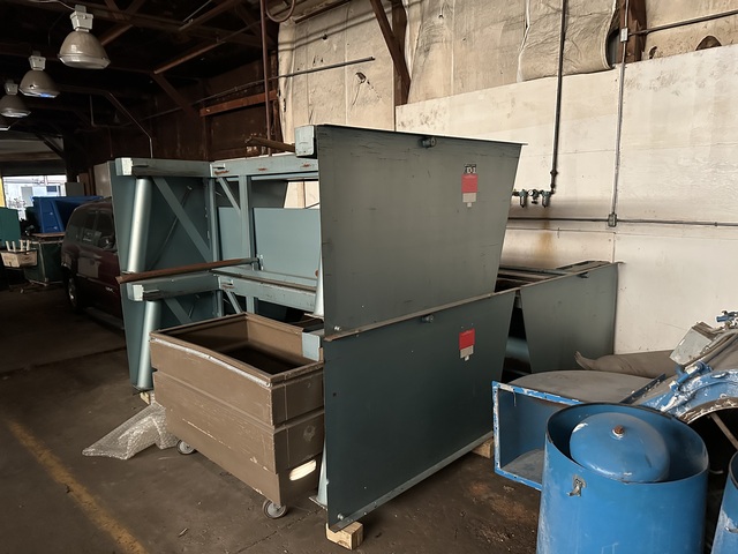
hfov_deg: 71.6
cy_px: 277
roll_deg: +0.9
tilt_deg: -10.2
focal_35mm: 24
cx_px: 369
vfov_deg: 56.8
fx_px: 512
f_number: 1.78
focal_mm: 6.86
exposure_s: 1/36
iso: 1000
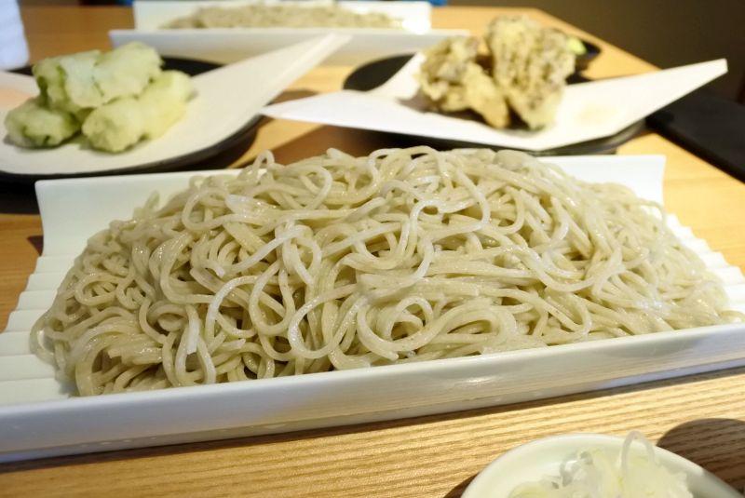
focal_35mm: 27
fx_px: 559
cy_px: 249
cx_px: 372
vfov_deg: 48.0
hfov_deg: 67.3
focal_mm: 10
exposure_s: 1/60
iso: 1600
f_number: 3.5
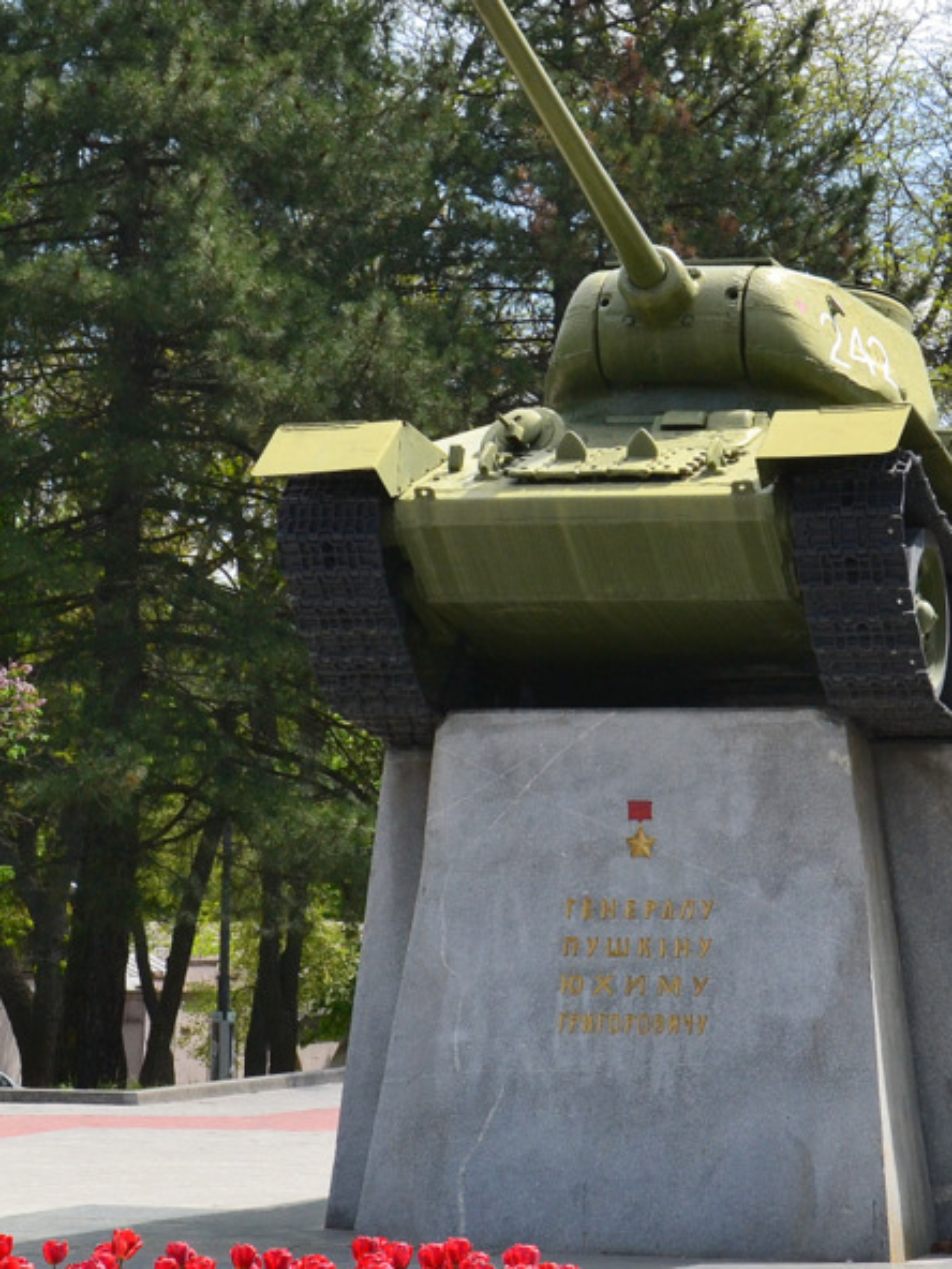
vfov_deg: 17.0
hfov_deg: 12.8
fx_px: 4254
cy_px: 559
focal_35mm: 116
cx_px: 603
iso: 400
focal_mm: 34
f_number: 11
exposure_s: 1/320
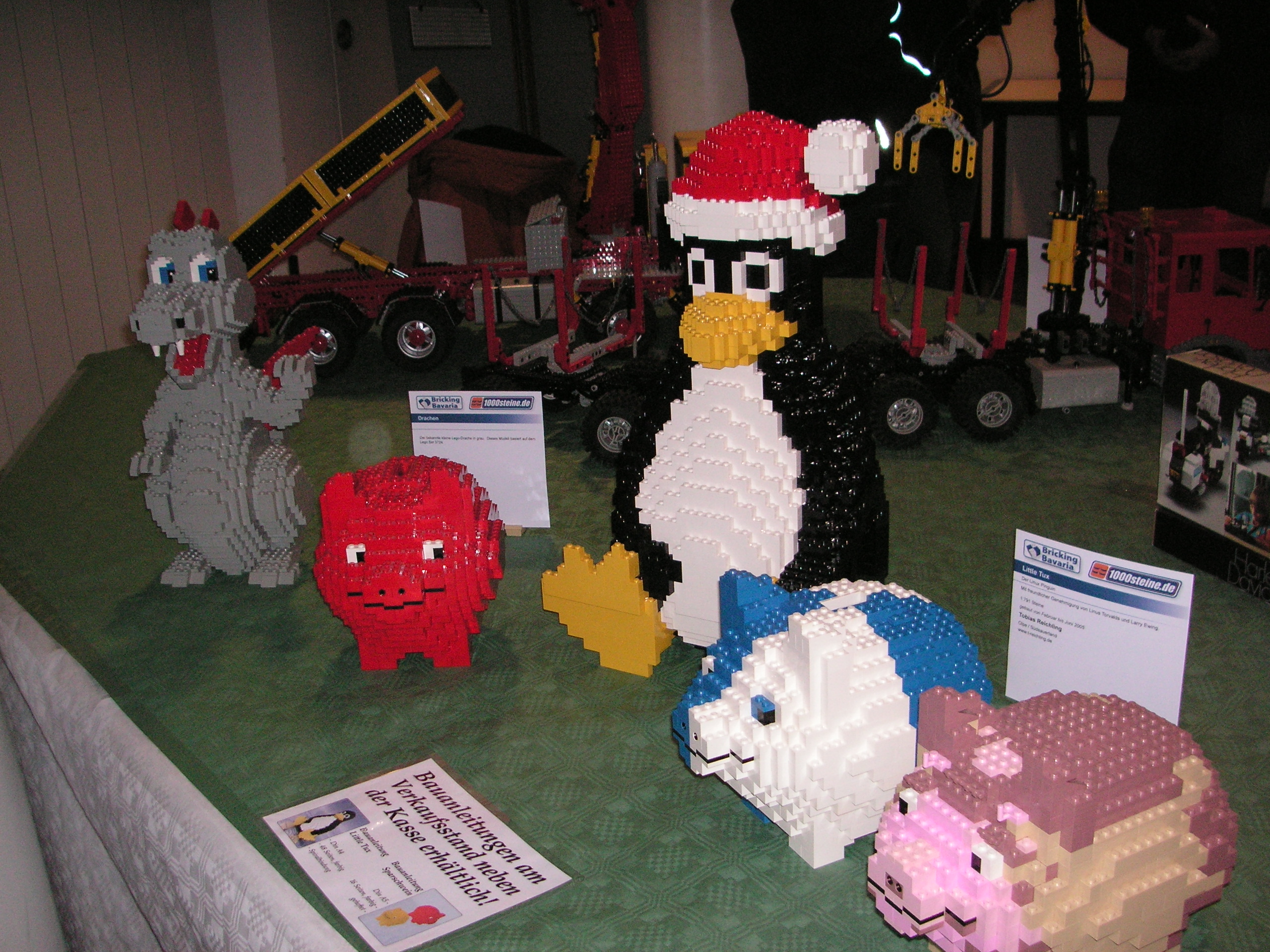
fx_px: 1394
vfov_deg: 37.7
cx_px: 635
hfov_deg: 49.0
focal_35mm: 38
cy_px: 476
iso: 160
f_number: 3.3
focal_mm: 6.3
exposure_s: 1/45
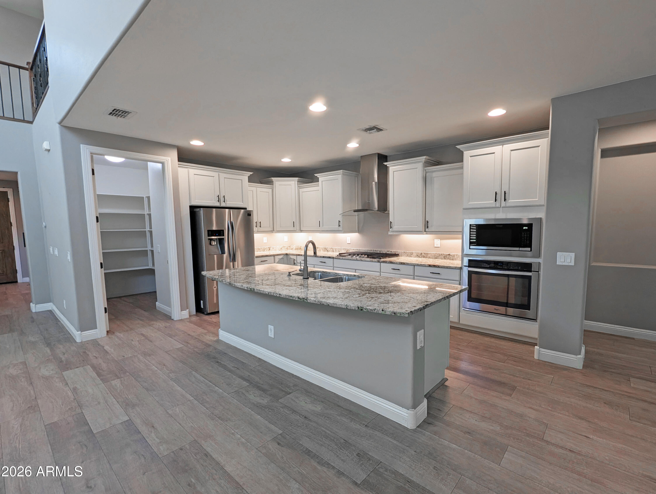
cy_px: 247
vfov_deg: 90.0
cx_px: 328
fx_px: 247
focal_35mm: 13
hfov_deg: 106.1
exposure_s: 1/60
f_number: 2.2
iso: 93
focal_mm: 1.95
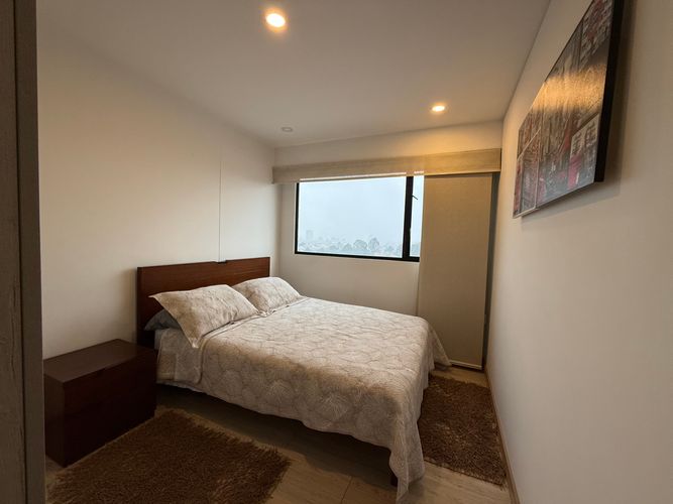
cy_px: 252
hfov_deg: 102.1
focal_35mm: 14
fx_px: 272
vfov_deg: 85.7
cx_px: 336
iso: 125
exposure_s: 1/99
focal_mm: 2.22
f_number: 2.2
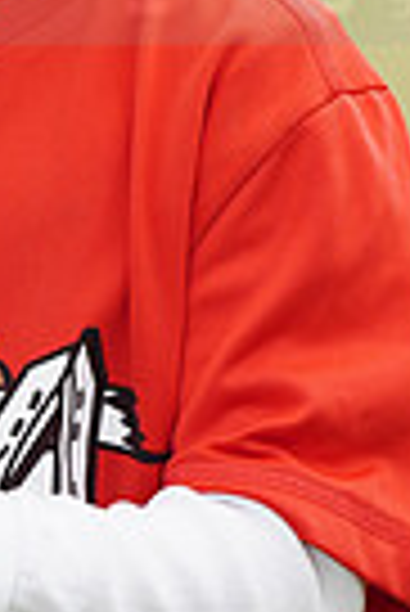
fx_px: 14483
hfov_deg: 1.6
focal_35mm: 850
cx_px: -200
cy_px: -99
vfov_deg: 2.4
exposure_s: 1/250
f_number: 5.6
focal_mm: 200
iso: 100
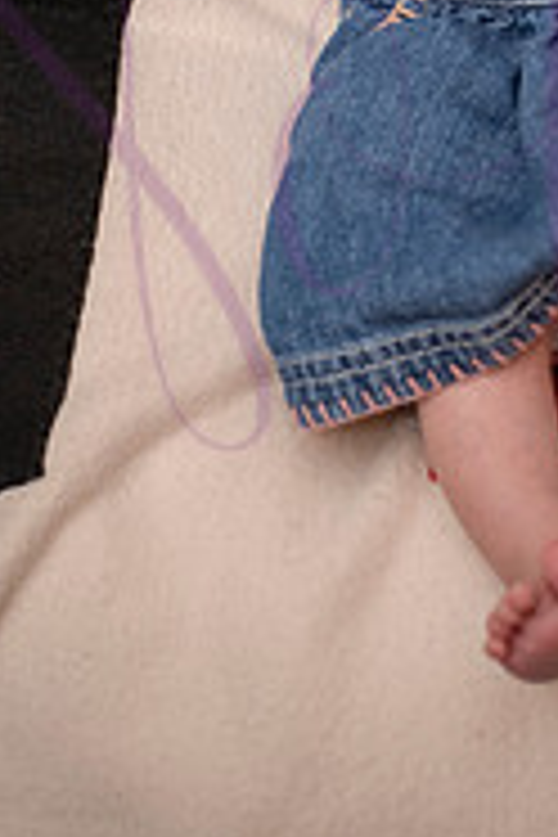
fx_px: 2813
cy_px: -140
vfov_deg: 16.3
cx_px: 454
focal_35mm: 121
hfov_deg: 11.3
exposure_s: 1/250
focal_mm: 50
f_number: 4
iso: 800
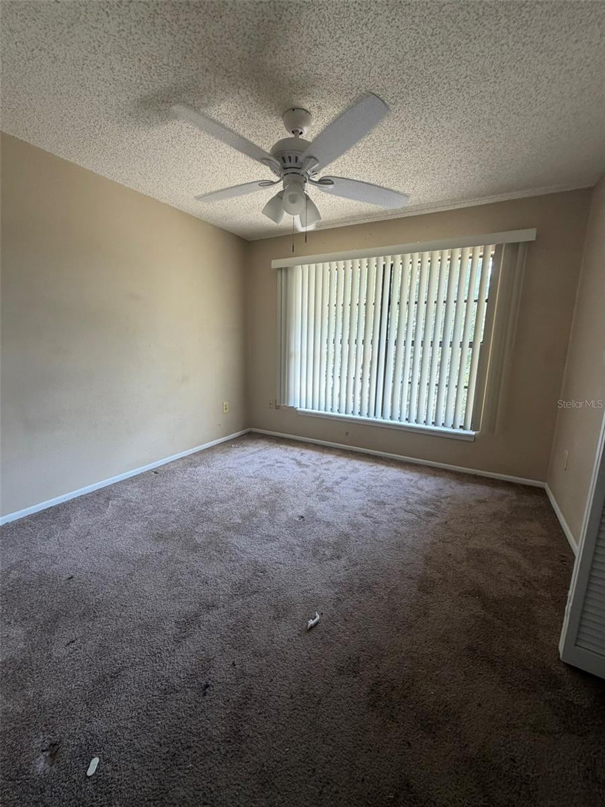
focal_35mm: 14
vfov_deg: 102.1
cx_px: 302
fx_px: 326
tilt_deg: -8.3
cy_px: 404
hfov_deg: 85.7
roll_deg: -1.9
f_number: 2.2
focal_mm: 2.22
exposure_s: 1/121
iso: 160
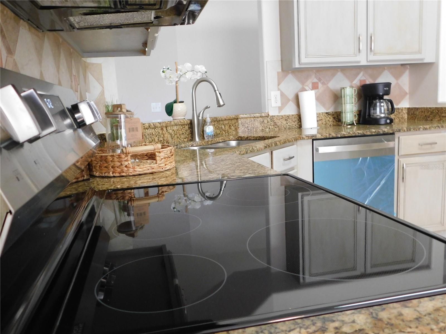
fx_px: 387
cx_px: 223
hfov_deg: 60.0
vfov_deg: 46.8
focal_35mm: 30
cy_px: 167
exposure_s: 1/20
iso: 400
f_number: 3.2
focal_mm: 5.3
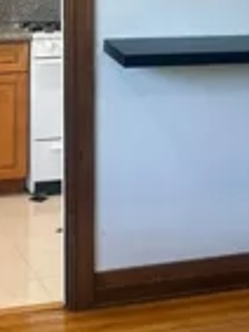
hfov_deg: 14.4
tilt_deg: -4.4
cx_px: 129
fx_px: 986
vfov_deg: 18.4
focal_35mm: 103
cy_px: -19
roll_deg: +0.6
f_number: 1.5
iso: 80
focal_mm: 5.7
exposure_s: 1/60
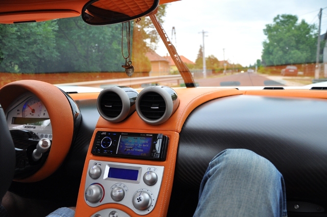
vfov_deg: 47.8
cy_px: 108
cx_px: 164
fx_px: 245
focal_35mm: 27
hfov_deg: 67.4
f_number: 3.5
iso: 400
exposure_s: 1/800
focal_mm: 18
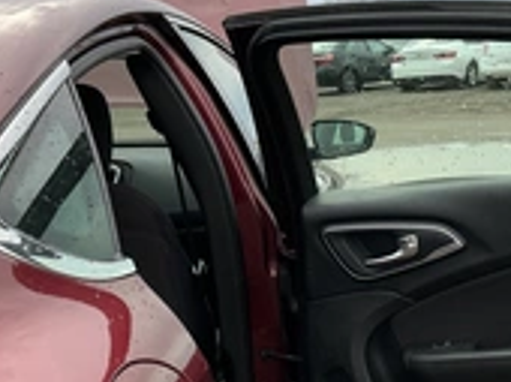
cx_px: 280
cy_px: 271
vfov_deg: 22.1
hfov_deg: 29.4
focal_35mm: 66
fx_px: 973
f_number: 1.8
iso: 25
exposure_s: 1/383
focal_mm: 3
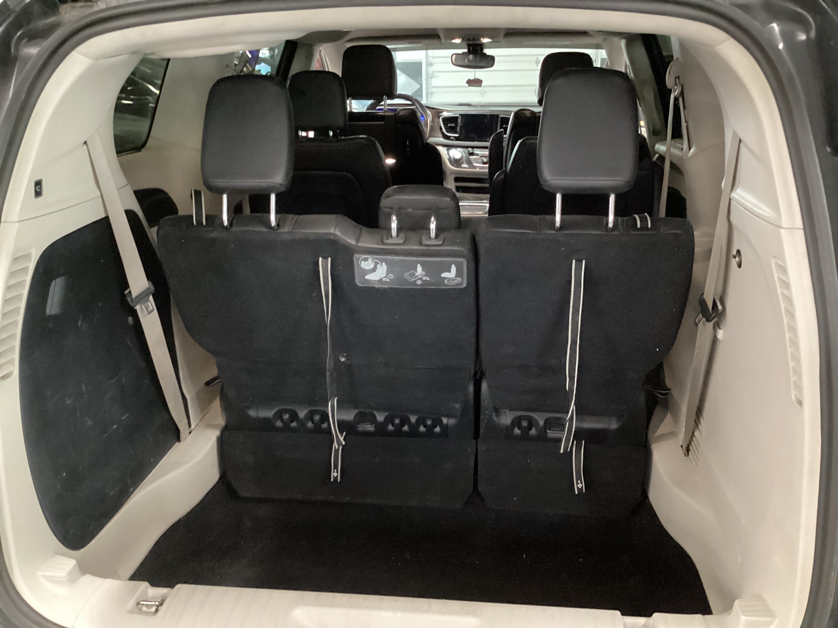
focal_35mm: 31
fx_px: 750
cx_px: 419
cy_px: 314
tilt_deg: -21.2
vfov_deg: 45.4
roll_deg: +0.7
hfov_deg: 58.4
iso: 640
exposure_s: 1/17
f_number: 2.4
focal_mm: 3.3
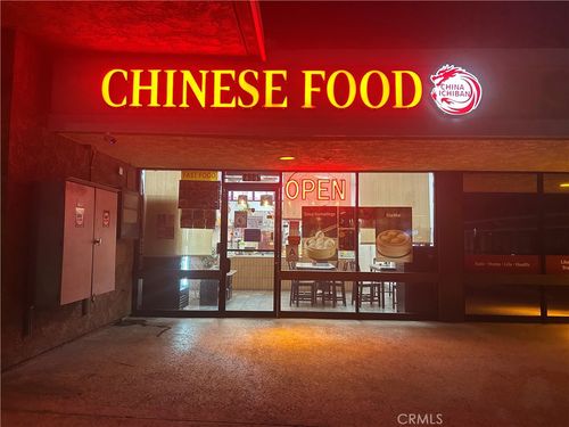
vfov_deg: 53.1
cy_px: 214
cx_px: 284
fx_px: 427
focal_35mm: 26
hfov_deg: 67.3
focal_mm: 5.7
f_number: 1.5
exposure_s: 1/52
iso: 320
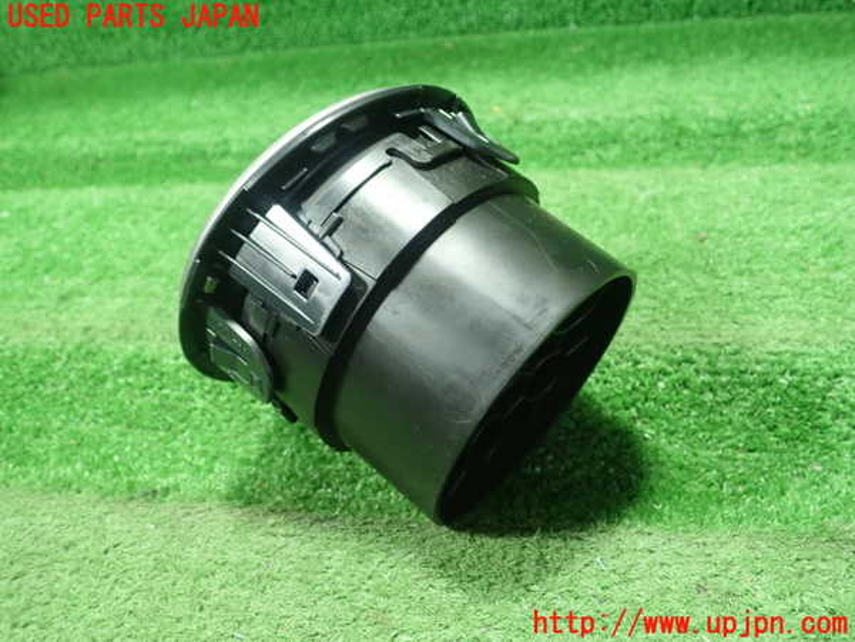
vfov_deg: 46.8
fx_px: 741
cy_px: 321
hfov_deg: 60.0
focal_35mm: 30
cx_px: 428
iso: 800
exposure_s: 1/100
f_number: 2.3
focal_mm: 5.5
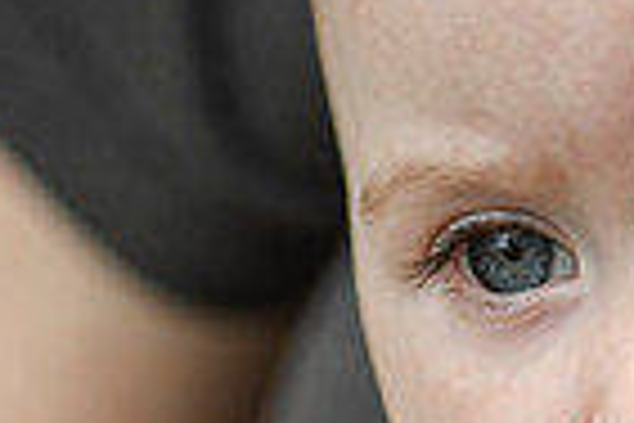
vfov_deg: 3.7
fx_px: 6516
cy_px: 380
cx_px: 526
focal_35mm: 370
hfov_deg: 5.6
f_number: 4
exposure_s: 1/4000
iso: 400
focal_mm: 90
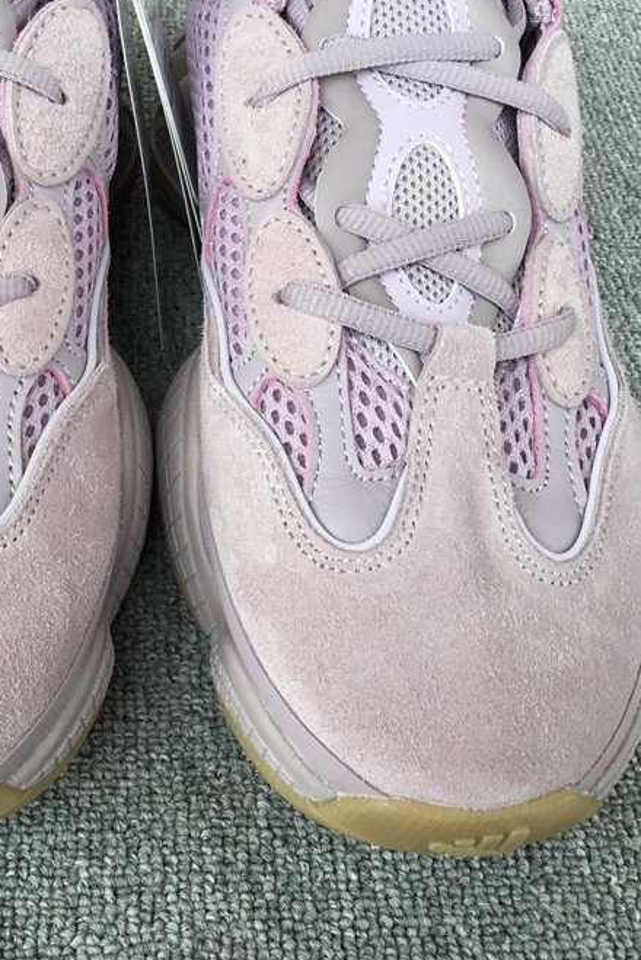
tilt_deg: -52.0
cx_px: 144
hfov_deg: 29.9
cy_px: 481
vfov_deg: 44.5
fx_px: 1174
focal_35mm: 44
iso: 25
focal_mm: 3.3
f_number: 2.4
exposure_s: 1/133
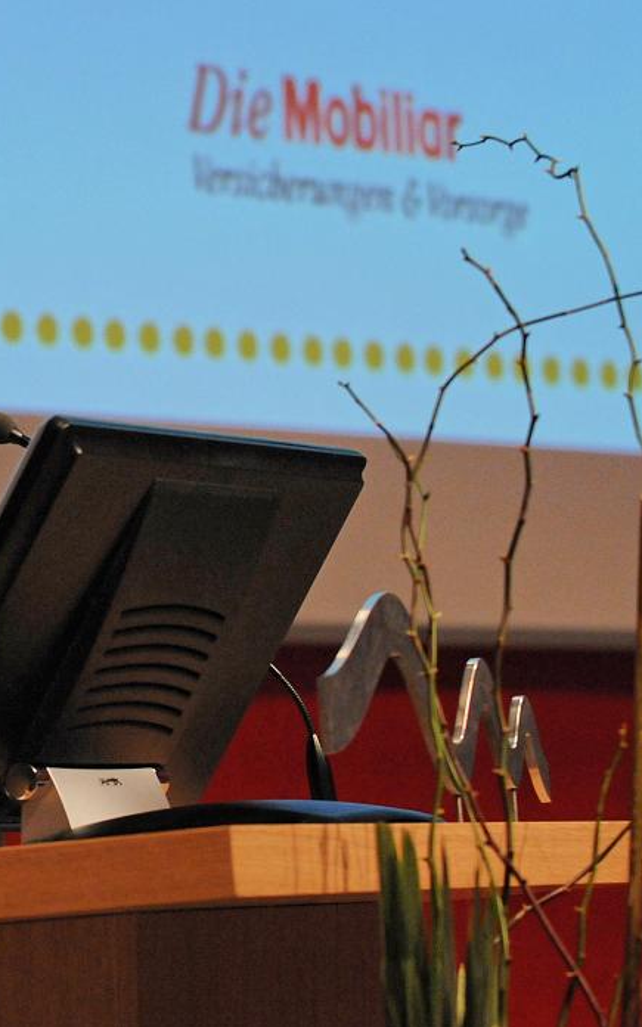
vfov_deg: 11.3
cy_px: 514
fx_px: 5179
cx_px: -89
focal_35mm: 185
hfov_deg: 7.0
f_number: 4
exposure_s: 1/125
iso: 1600
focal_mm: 80
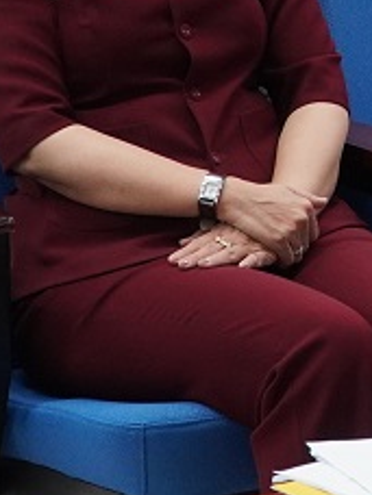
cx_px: 644
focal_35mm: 177
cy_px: -67
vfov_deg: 11.0
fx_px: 2536
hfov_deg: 8.1
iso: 1600
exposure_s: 1/100
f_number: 4
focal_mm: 28
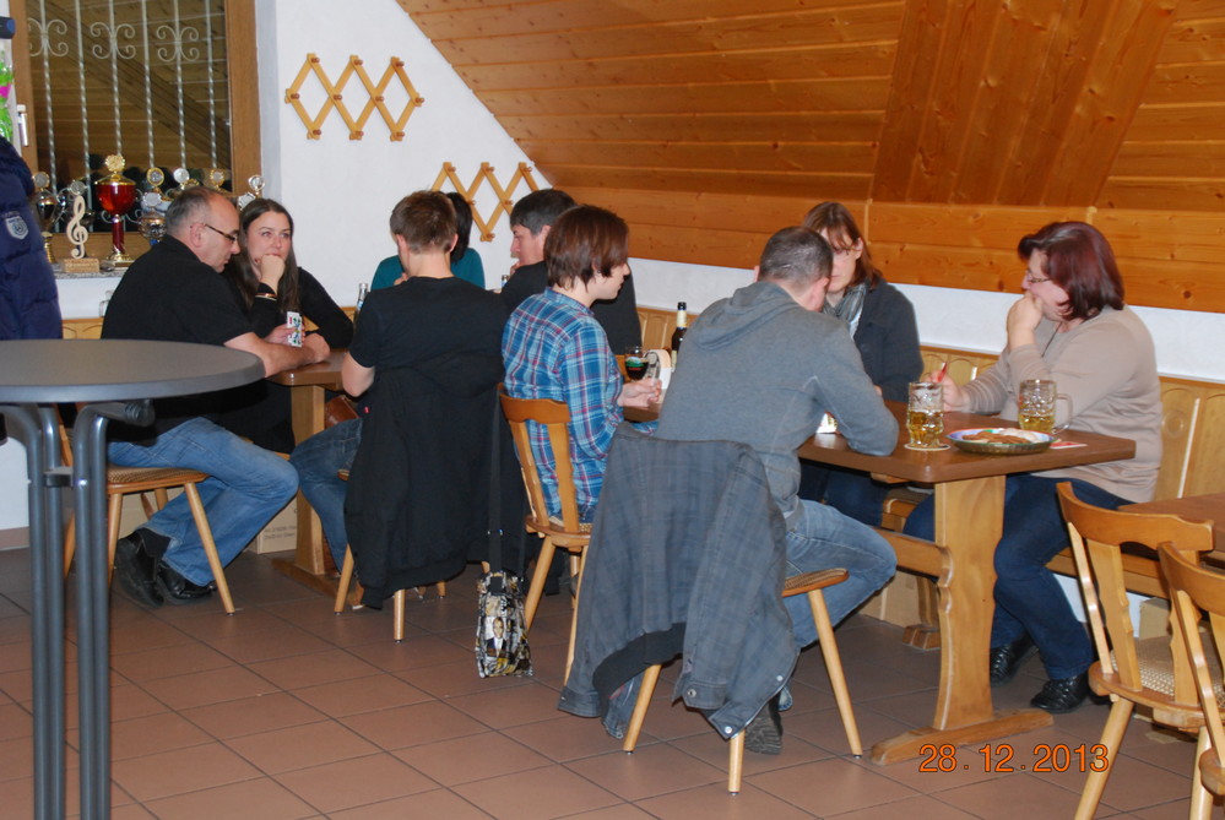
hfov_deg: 35.0
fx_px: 1942
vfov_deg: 23.9
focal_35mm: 57
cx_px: 612
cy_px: 410
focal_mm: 38
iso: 800
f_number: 5
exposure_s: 1/60
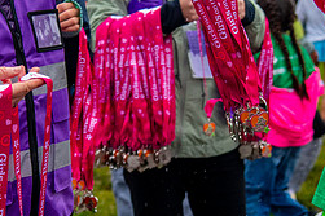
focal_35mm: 143
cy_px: 149
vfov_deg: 9.6
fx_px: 1290
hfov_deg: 14.3
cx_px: 69
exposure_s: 1/2500
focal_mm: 48
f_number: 4
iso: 1600
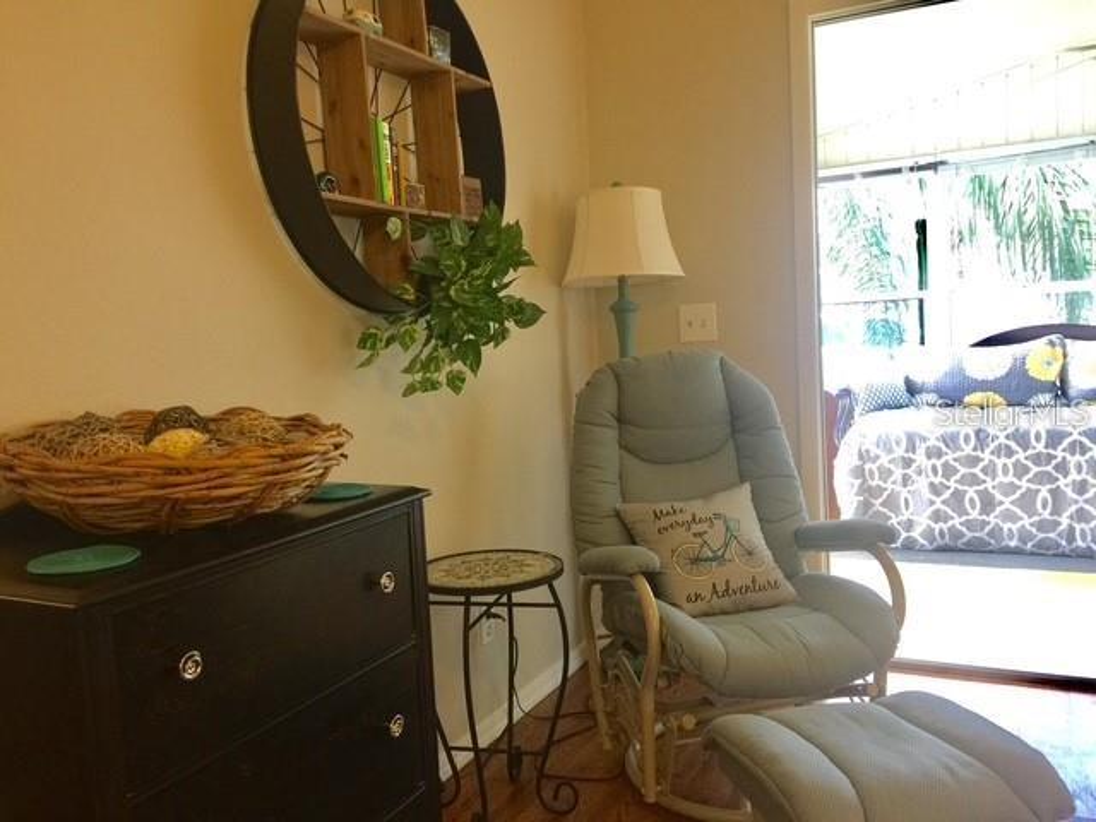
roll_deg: +2.1
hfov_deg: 61.7
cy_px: 411
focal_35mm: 29
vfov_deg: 48.2
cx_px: 548
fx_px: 918
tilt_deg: -4.1
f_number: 2.2
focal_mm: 4.15
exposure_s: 1/15
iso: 40
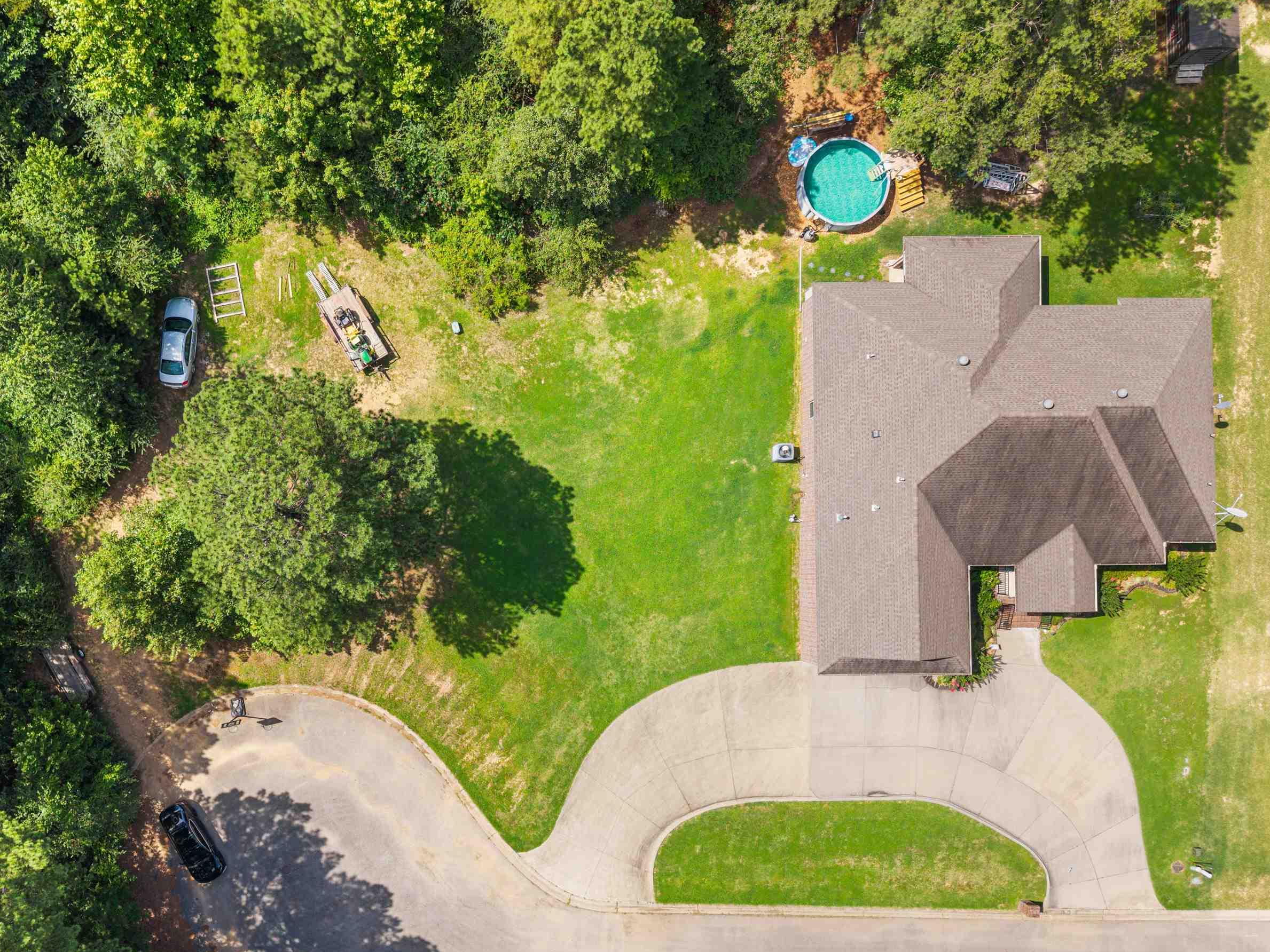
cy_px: 548
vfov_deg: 45.3
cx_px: 487
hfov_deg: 57.7
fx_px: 1137
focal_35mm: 31
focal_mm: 8.67
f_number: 1.8
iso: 140
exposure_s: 1/60
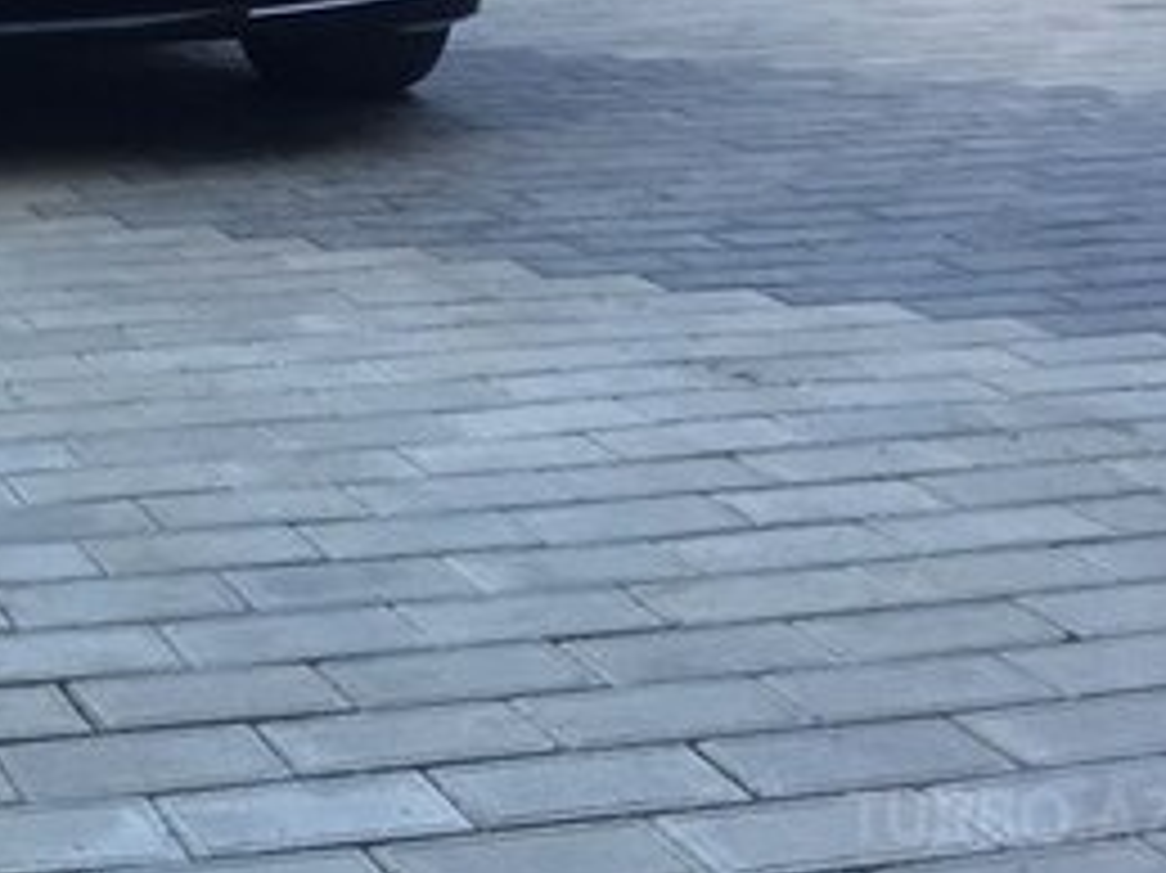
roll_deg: -0.4
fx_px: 2491
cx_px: -279
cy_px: -218
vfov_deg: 18.7
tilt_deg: -1.9
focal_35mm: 74
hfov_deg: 23.7
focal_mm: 4.15
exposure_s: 1/100
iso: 40
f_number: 2.2
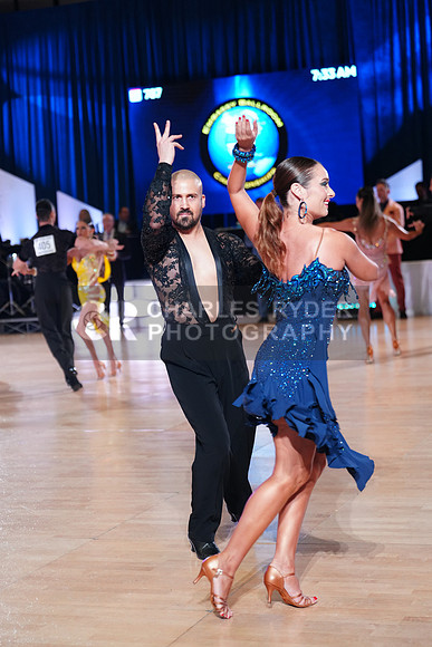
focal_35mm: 70
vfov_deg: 28.8
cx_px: 216
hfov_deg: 19.5
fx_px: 1259
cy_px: 324
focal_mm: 70
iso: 2000
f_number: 2.8
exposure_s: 1/400
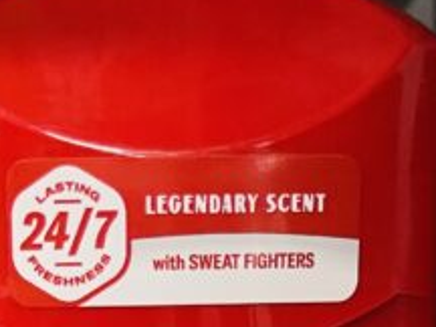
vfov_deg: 9.8
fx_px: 1549
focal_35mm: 123
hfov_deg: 15.9
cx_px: 81
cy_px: 912
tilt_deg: -20.4
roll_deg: +2.0
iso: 100
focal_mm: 4.2
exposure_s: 1/61
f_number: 1.6
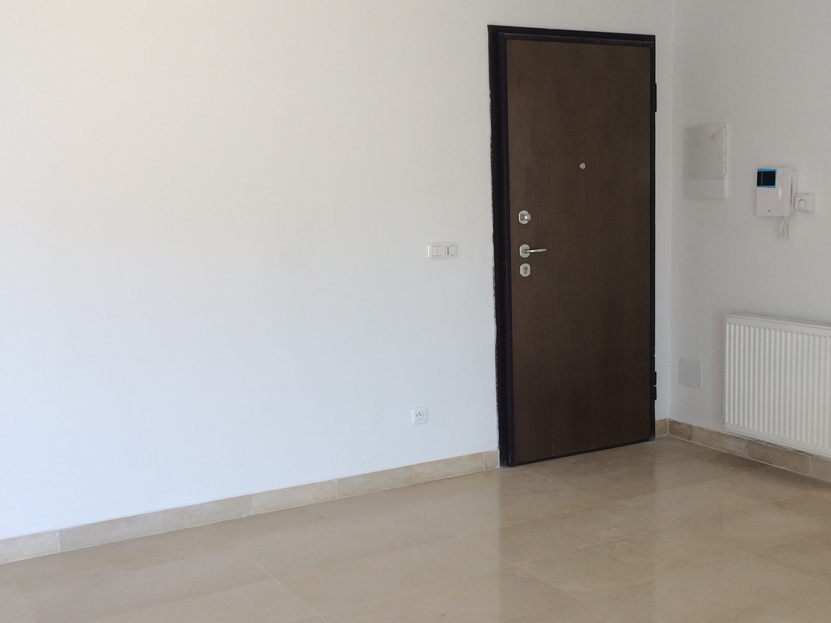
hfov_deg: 43.7
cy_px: 342
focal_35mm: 43
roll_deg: +0.7
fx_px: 1032
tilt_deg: -9.5
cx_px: 481
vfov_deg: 33.6
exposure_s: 1/50
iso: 32
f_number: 2.2
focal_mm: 4.15
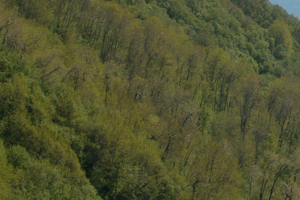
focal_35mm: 237
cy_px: -16
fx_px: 1977
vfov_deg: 5.8
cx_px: 365
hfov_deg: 8.6
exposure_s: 1/800
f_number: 5.6
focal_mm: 55
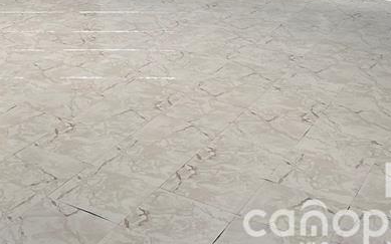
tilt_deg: -4.9
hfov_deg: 29.3
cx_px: 31
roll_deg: +0.7
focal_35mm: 67
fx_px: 714
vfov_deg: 17.4
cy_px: -125
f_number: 1.78
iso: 200
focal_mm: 6.86
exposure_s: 1/60
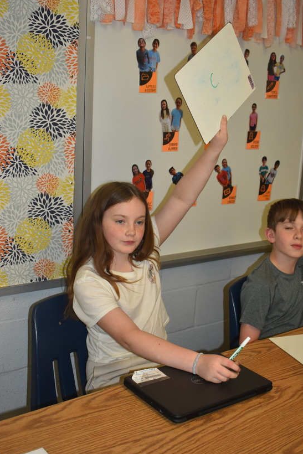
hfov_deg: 30.2
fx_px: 562
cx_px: 152
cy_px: 227
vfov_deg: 44.0
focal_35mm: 45
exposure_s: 1/80
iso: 800
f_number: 4.5
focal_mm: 29
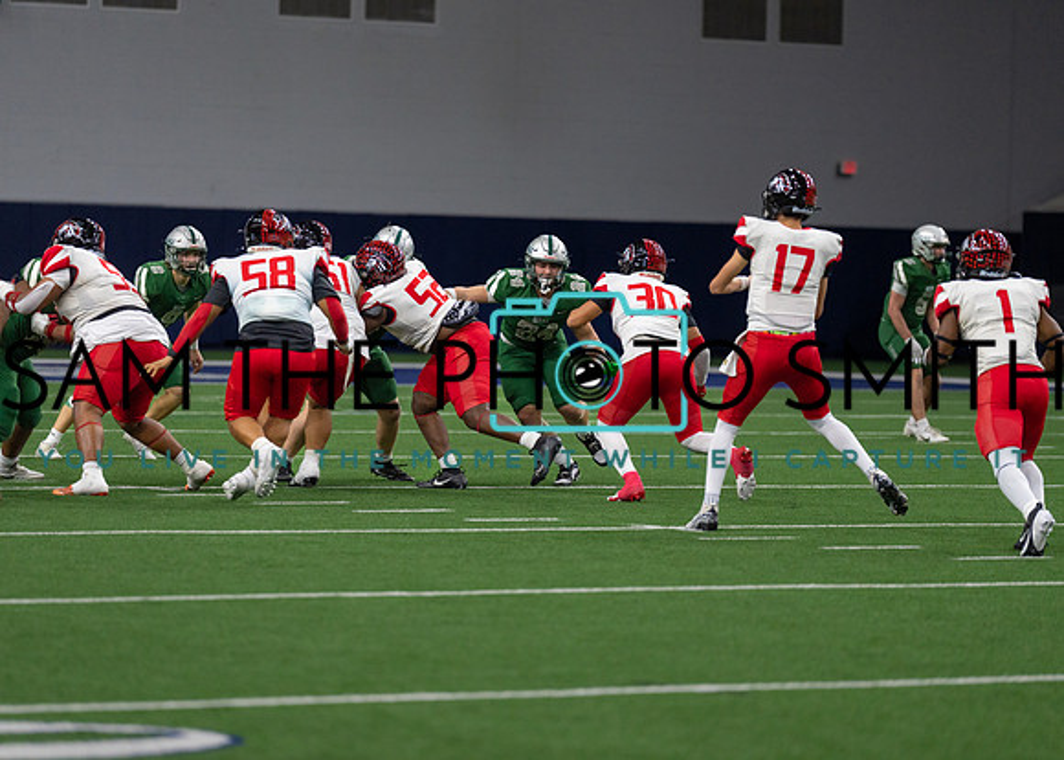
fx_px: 6331
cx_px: 532
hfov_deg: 9.6
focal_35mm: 210
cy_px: 380
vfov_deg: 6.9
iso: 1600
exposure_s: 1/1250
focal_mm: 200
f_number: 2.8
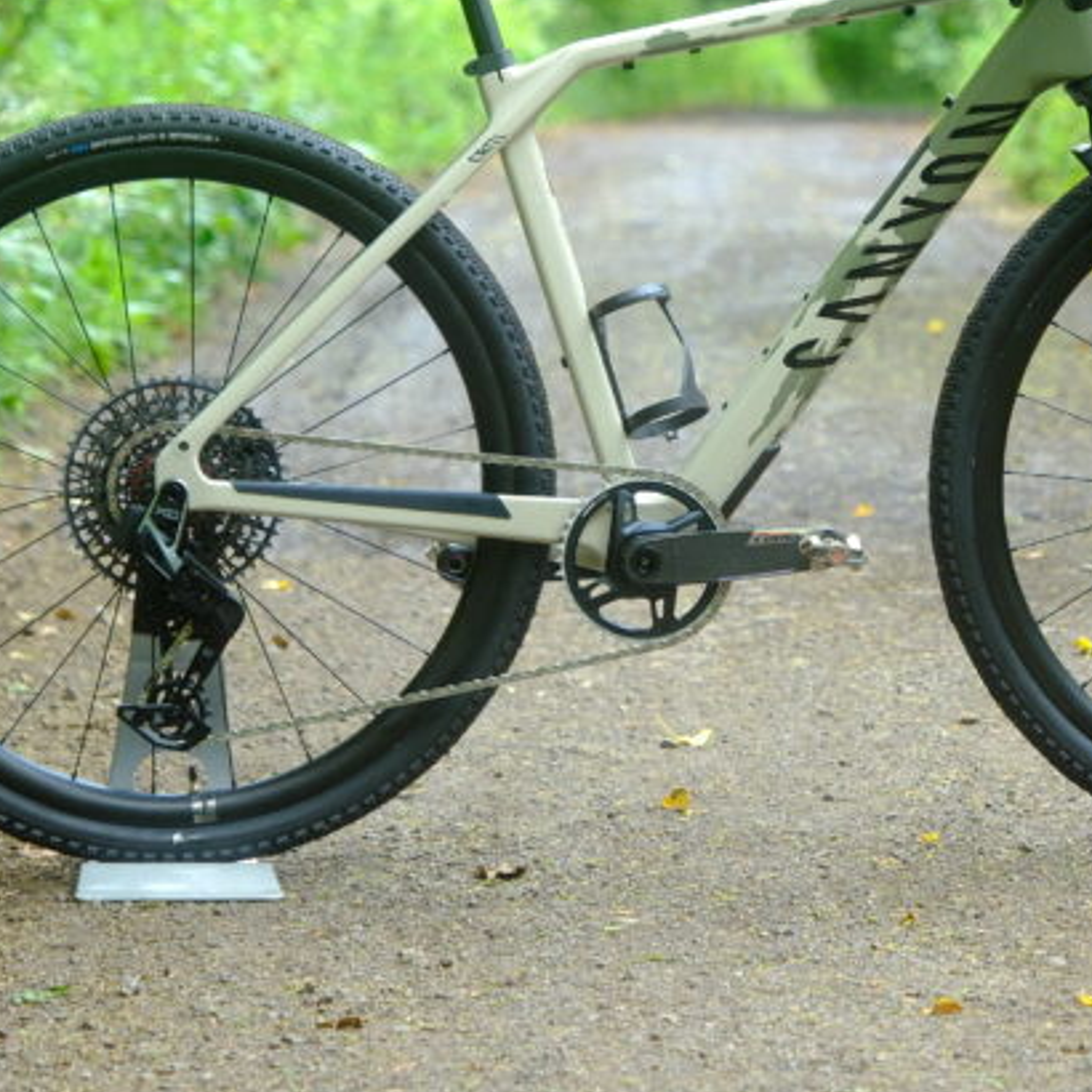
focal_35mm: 155
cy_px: 254
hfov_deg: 11.3
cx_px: 706
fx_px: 5532
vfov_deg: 11.2
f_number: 2.8
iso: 1000
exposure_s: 1/80
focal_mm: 48.5
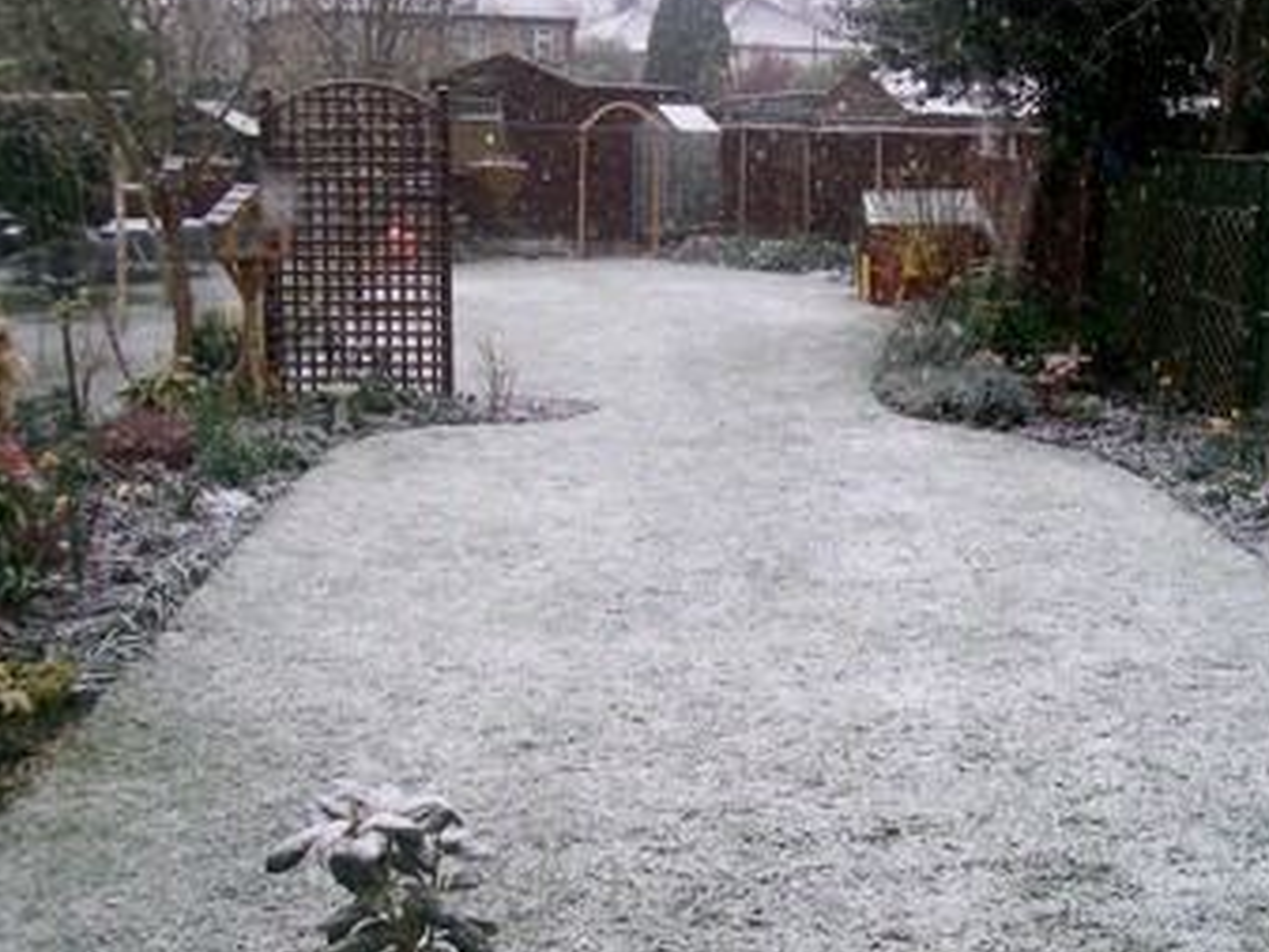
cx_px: 764
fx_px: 1724
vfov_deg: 30.8
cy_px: 561
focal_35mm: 47
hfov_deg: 40.2
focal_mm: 6
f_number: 2.7
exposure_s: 1/113
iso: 80
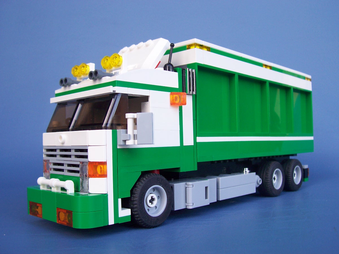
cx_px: 170
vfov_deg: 38.7
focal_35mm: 37
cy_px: 127
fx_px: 362
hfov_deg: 50.1
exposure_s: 1/125
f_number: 2.8
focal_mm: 5.6
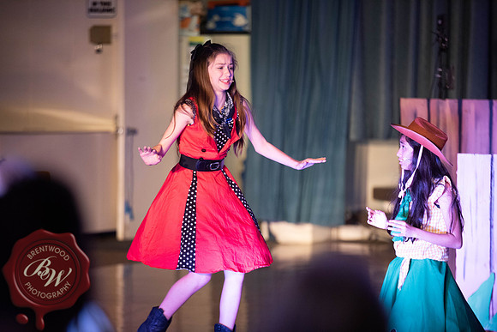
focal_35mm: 200
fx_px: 2762
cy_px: 166
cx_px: 248
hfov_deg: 10.3
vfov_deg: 6.9
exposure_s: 1/200
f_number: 2.8
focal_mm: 200
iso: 2200
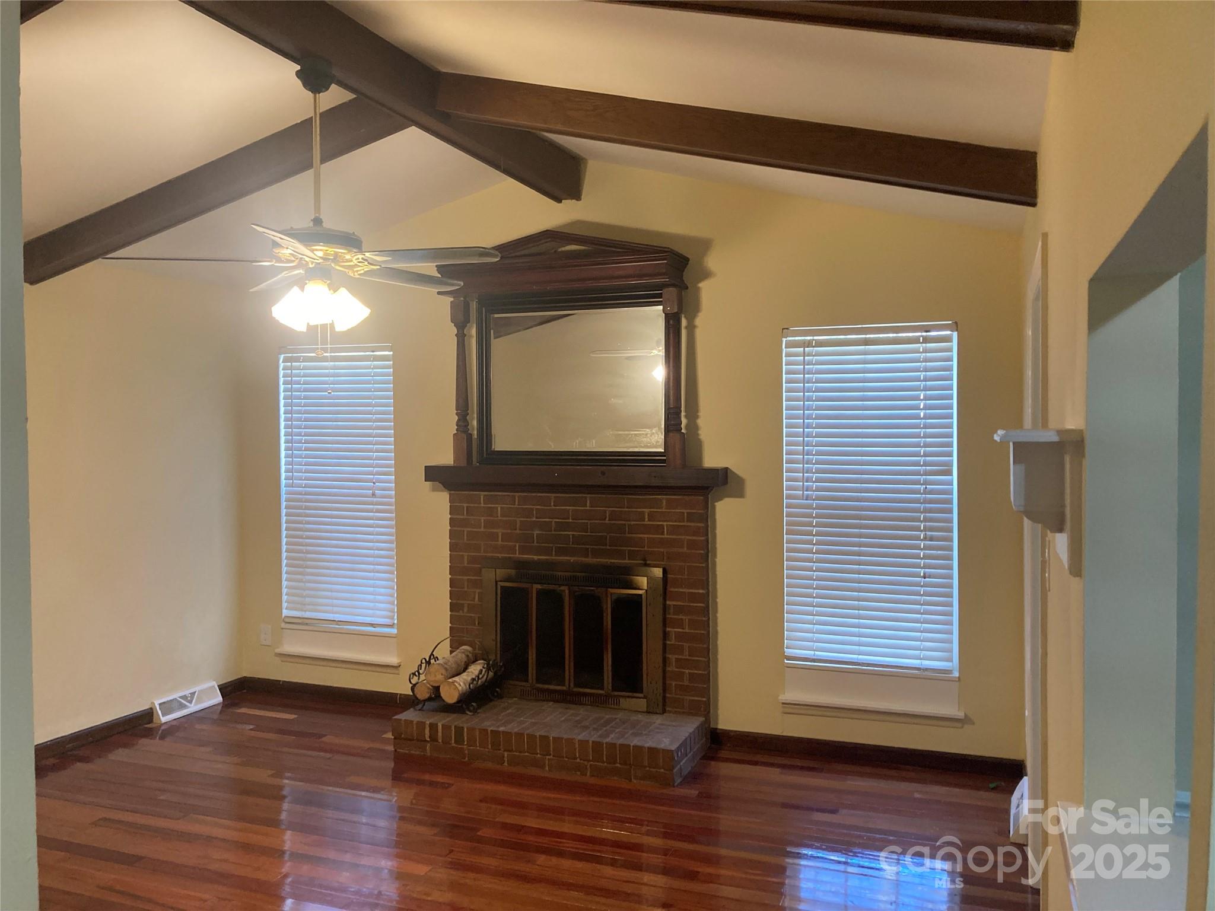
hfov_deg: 63.4
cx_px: 608
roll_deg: -0.5
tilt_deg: -1.7
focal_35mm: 28
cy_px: 456
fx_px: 983
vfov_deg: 49.7
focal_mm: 3.99
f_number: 1.8
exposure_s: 1/60
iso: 200
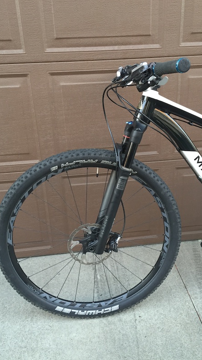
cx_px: 111
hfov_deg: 36.6
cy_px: 180
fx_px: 305
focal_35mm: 32
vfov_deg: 61.0
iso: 100
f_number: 2.2
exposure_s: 1/30
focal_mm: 4.15
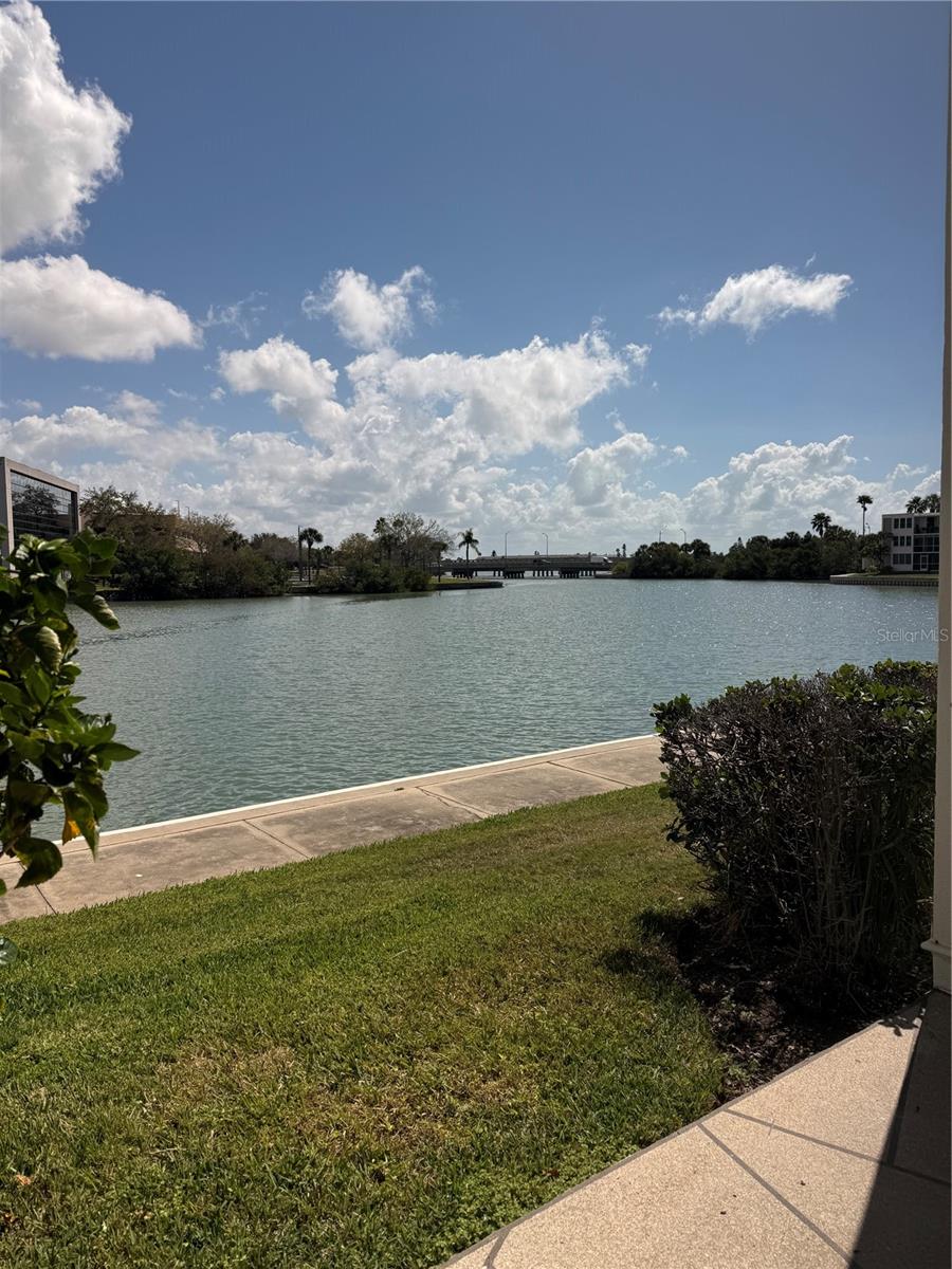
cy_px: 634
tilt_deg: -3.4
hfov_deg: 56.8
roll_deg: +1.5
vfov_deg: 71.6
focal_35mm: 24
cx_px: 476
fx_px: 880
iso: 80
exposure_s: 1/6410
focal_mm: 6.76
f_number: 1.78
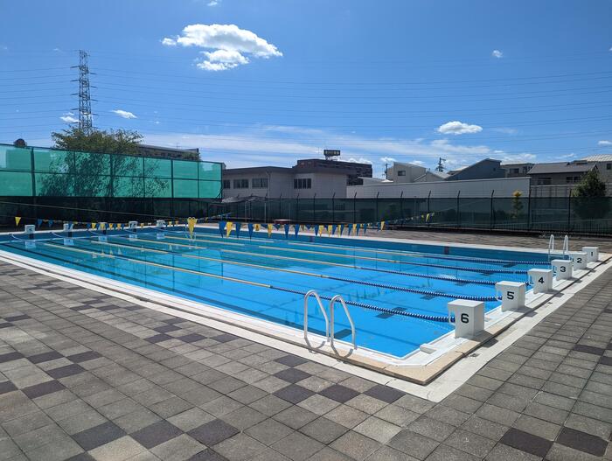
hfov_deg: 71.5
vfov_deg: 56.9
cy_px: 230
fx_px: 425
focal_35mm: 24
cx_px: 306
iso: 43
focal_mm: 6.81
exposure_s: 1/4348
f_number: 1.85
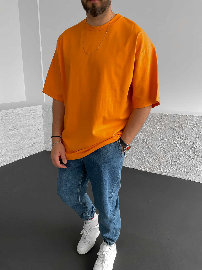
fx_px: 226
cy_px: 135
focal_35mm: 29
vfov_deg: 61.7
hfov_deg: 48.2
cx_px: 101
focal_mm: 3
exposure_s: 1/120
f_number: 1.8
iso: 64
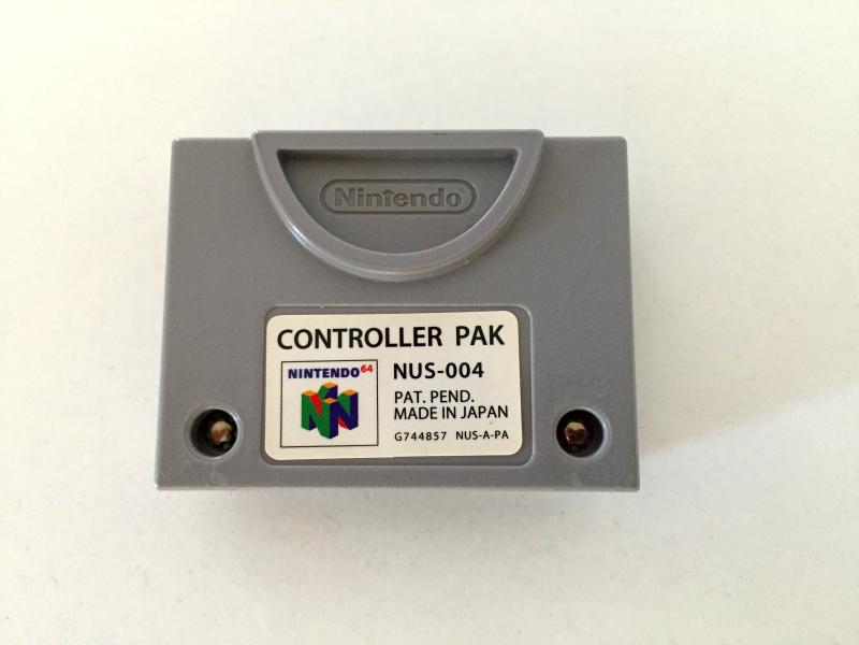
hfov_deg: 61.7
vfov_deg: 48.2
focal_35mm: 29
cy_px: 322
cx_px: 430
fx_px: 720
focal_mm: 4.15
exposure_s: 1/33
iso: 250
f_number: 2.2
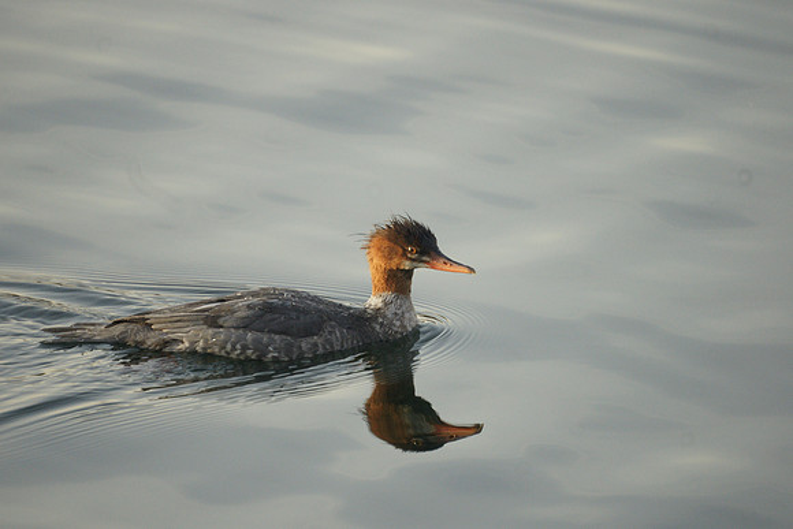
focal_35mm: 750
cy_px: 264
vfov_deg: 1.8
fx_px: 16524
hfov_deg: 2.7
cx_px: 396
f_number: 8
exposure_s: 1/400
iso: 800
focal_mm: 500
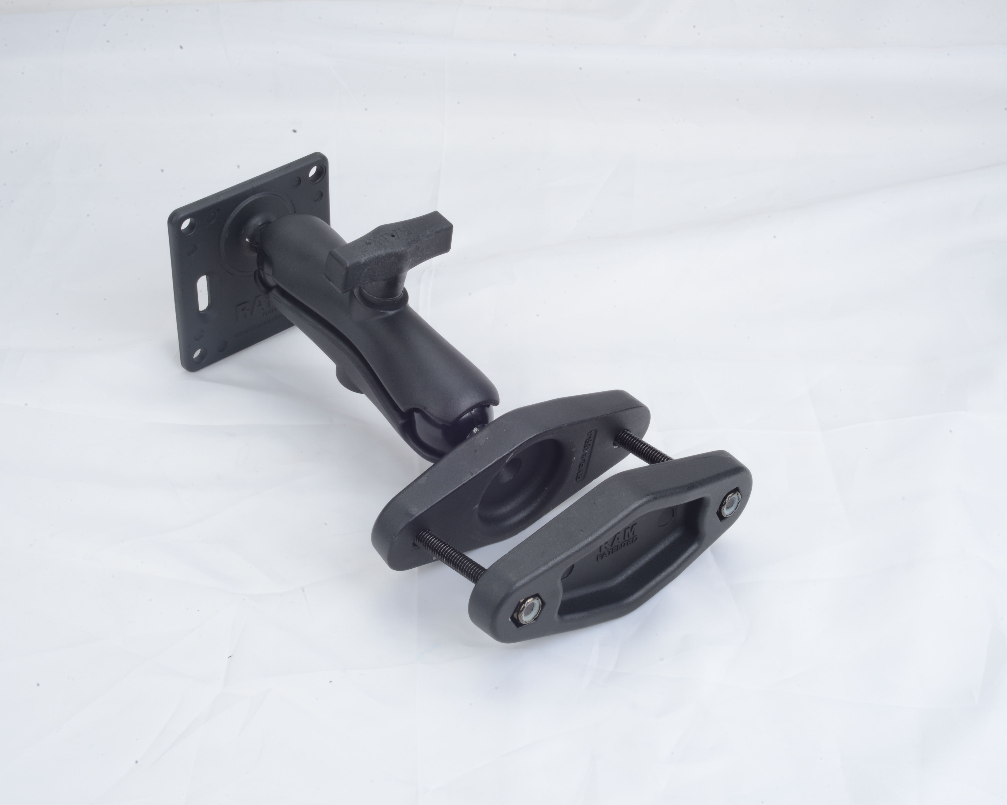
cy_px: 404
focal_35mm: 57
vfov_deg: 26.7
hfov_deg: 33.0
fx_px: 1699
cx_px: 460
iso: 125
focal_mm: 50
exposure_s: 1/100
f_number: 22
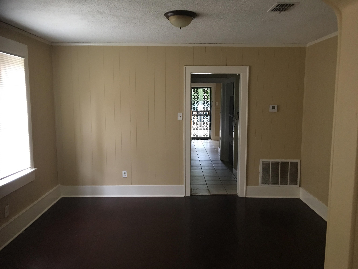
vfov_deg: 48.2
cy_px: 134
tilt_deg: -5.6
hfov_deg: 61.7
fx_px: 300
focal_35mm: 29
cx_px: 179
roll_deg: -0.4
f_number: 2.2
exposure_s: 1/15
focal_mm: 4.15
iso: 100
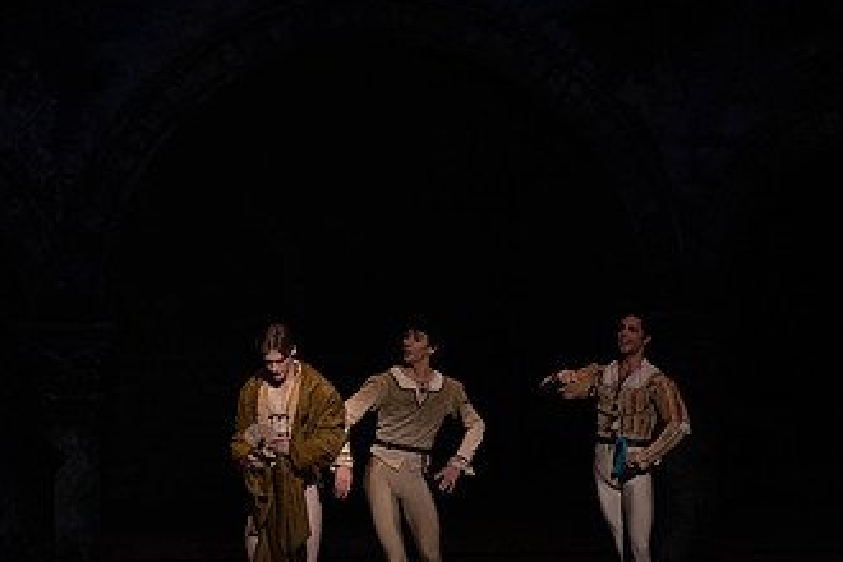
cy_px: 236
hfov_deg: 6.3
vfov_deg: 4.2
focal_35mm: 325
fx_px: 7610
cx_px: 391
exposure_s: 1/250
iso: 8000
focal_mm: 185
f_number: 5.6
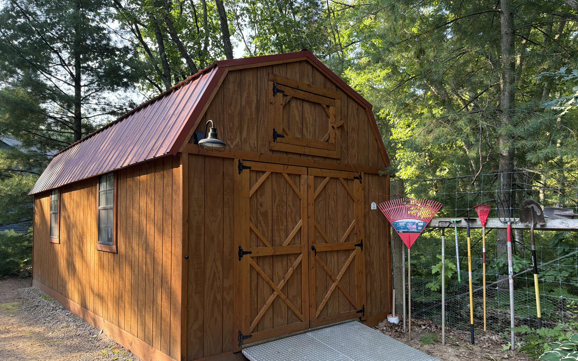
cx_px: 286
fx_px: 410
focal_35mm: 26
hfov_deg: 70.4
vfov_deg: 47.5
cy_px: 204
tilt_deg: +2.0
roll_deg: +0.4
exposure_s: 1/188
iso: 100
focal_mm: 6.76
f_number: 1.78
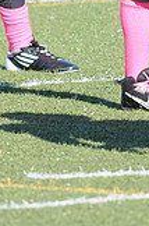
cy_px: -81
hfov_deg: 0.8
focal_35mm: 1615
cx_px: 87
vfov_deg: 1.3
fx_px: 10091
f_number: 5.6
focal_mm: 300
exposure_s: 1/500
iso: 200
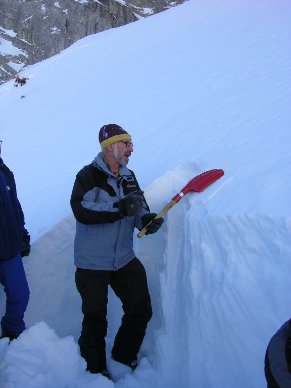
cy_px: 194
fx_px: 392
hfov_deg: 40.7
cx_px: 146
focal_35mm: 35
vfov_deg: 52.6
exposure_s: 1/136
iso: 50
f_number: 5
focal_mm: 9
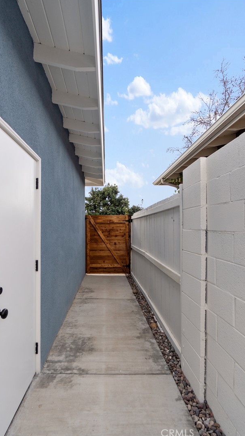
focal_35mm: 18
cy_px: 218
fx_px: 202
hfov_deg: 62.3
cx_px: 114
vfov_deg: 94.2
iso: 100
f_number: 7.1
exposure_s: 1/160
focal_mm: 11
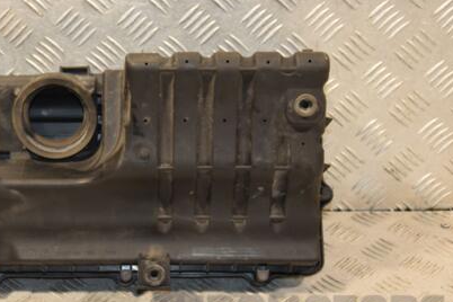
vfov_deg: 14.5
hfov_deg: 21.5
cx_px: 130
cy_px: 162
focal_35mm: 94
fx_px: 1183
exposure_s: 1/125
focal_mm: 42
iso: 800
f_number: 4.8
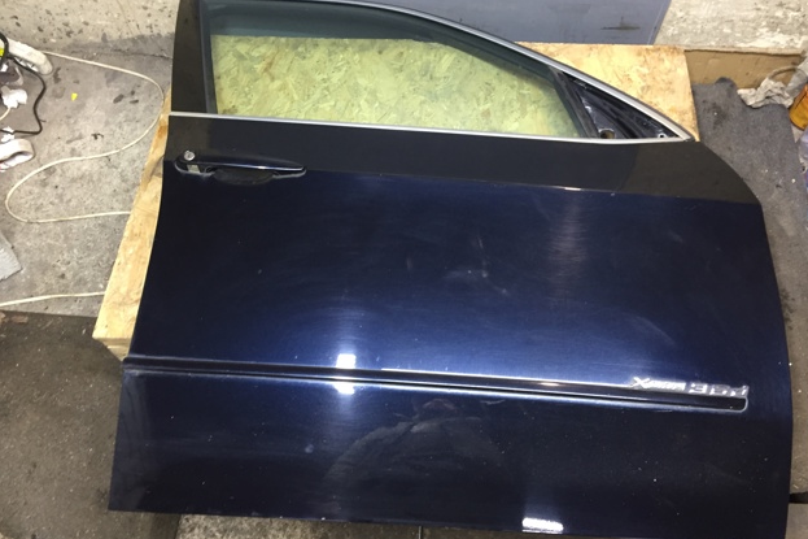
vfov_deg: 42.3
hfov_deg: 60.3
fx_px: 696
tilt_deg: -59.9
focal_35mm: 31
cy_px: 247
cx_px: 414
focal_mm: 4.15
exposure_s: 1/33
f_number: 2.2
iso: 160
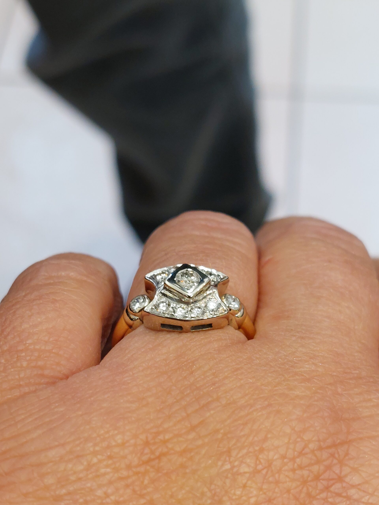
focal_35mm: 25
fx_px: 365
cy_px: 252
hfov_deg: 54.9
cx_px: 190
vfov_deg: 69.4
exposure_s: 1/50
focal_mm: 5.23
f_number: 1.8
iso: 160
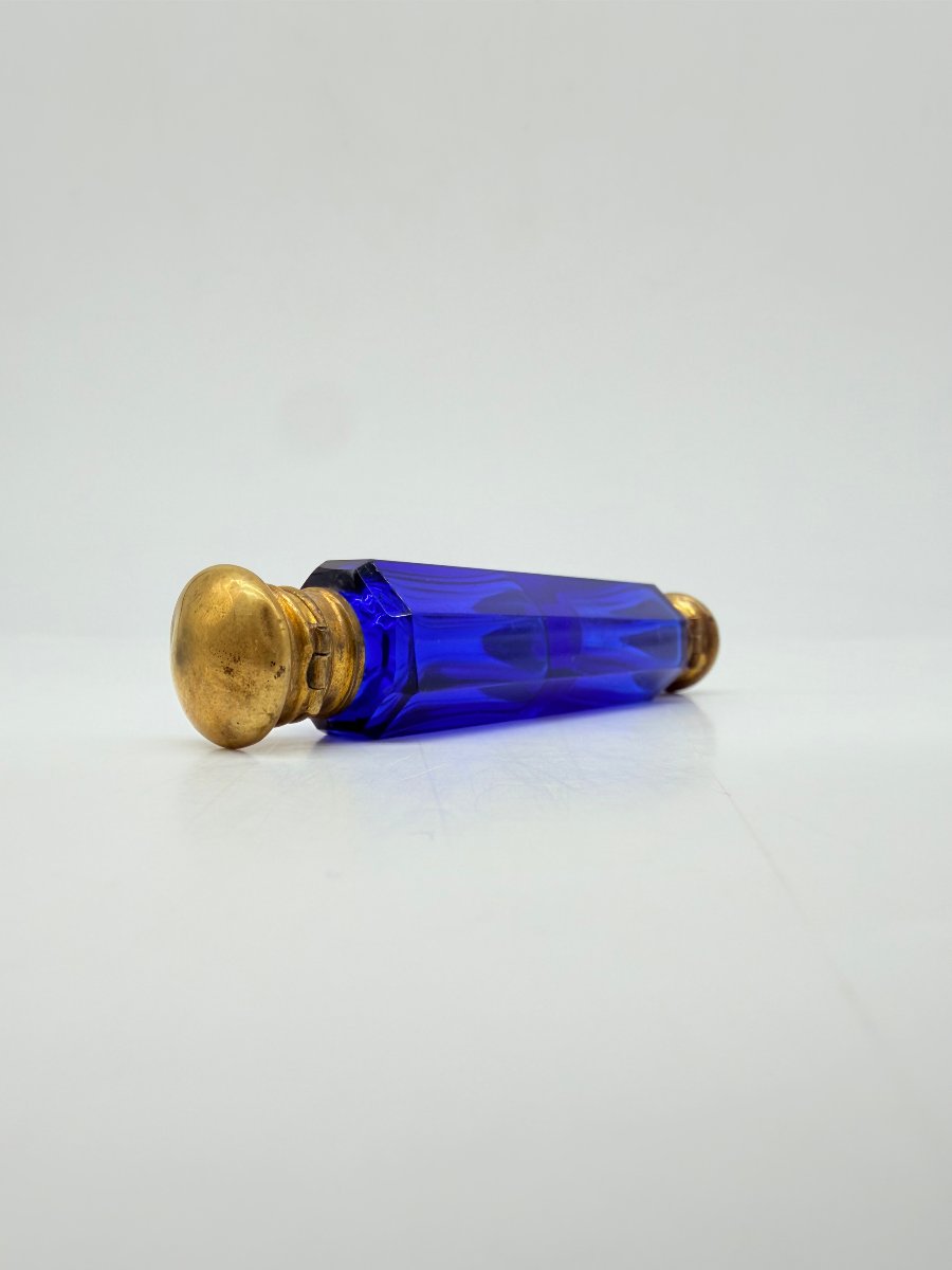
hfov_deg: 56.8
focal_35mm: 24
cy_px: 635
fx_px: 880
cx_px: 476
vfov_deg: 71.6
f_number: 2.2
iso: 40
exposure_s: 1/507
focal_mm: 2.22
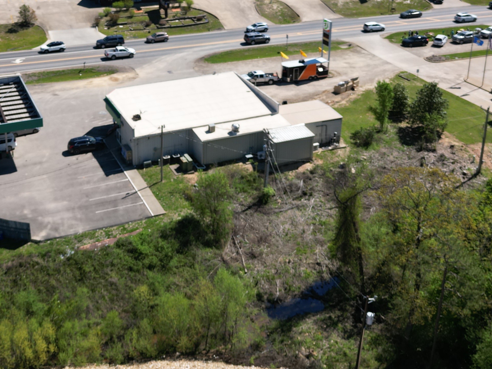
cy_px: 40
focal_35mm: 50
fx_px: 711
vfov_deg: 28.1
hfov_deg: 38.0
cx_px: 193
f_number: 1.7
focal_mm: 6.72
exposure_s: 1/3200
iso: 130
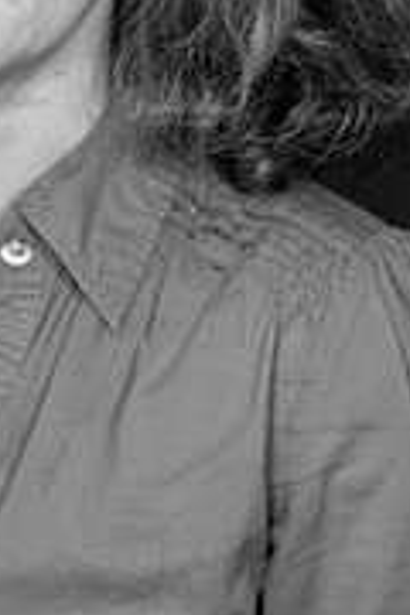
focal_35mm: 212
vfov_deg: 9.7
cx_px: -7
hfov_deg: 6.5
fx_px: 3621
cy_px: 51
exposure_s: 1/400
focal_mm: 85
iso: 2000
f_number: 3.5
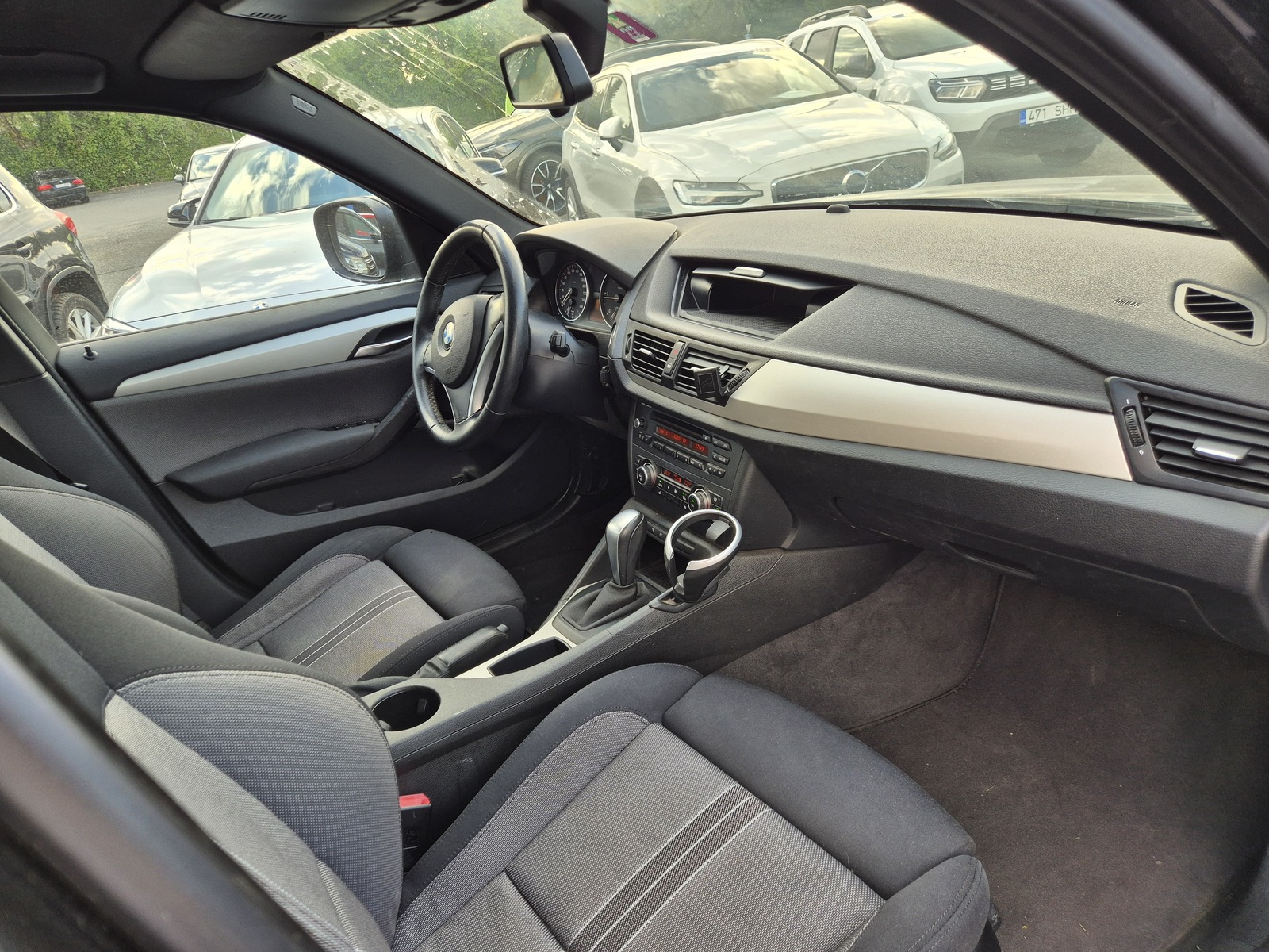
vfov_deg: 58.9
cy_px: 476
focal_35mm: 23
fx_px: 843
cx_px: 634
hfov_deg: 73.9
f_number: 1.8
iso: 50
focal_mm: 5.4
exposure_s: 1/180
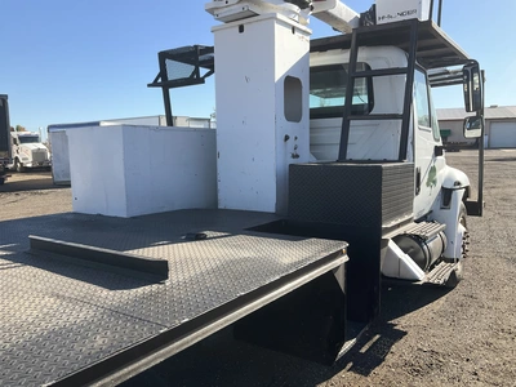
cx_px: 258
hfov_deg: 61.7
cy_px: 194
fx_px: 432
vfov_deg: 48.2
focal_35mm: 29
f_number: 1.8
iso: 25
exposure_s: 1/1168
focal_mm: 3
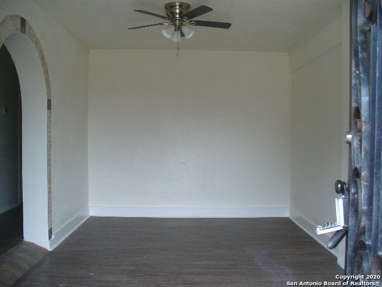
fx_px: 408
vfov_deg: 38.7
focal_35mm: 37
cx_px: 191
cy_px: 144
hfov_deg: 50.1
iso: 100
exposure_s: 1/30
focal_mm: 6.1
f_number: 2.8
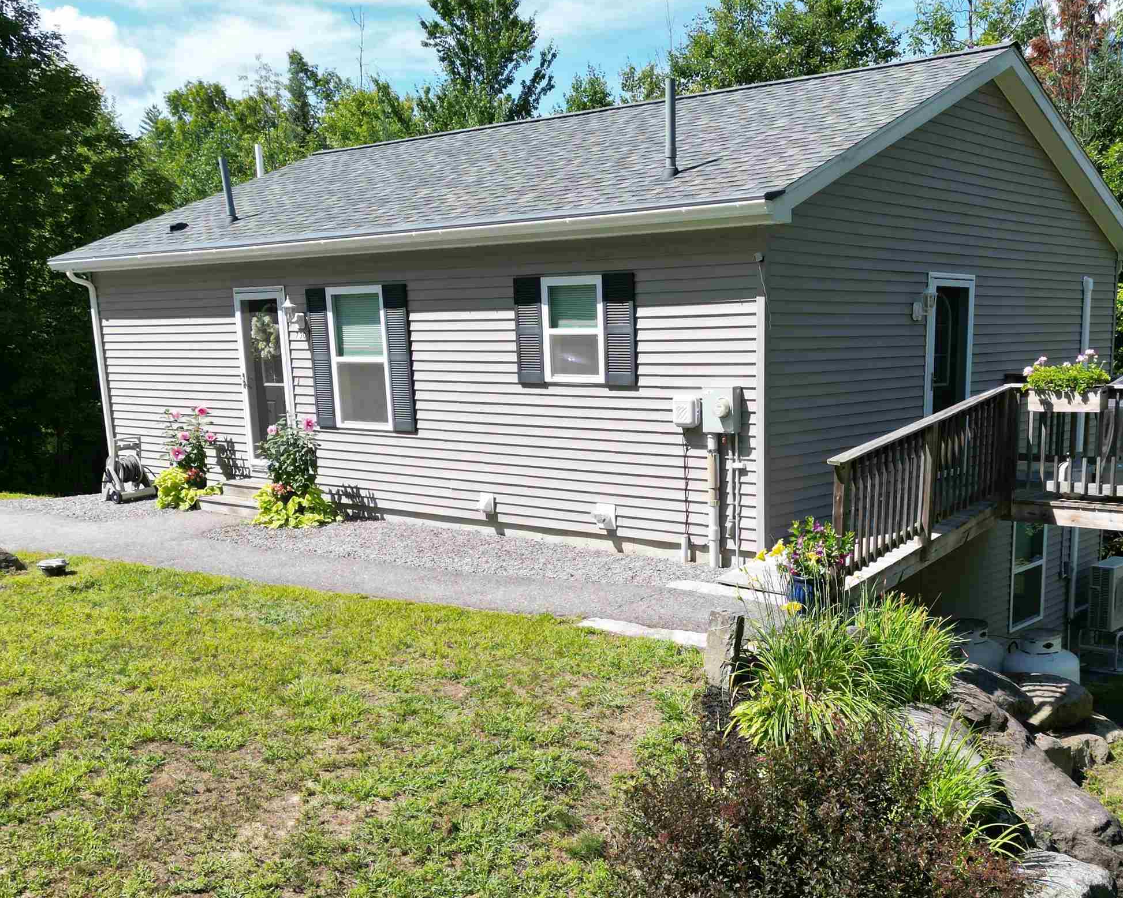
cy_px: 612
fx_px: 1230
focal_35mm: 37
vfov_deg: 39.6
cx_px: 702
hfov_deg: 48.6
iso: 120
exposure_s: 1/2000
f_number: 1.7
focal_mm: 6.72
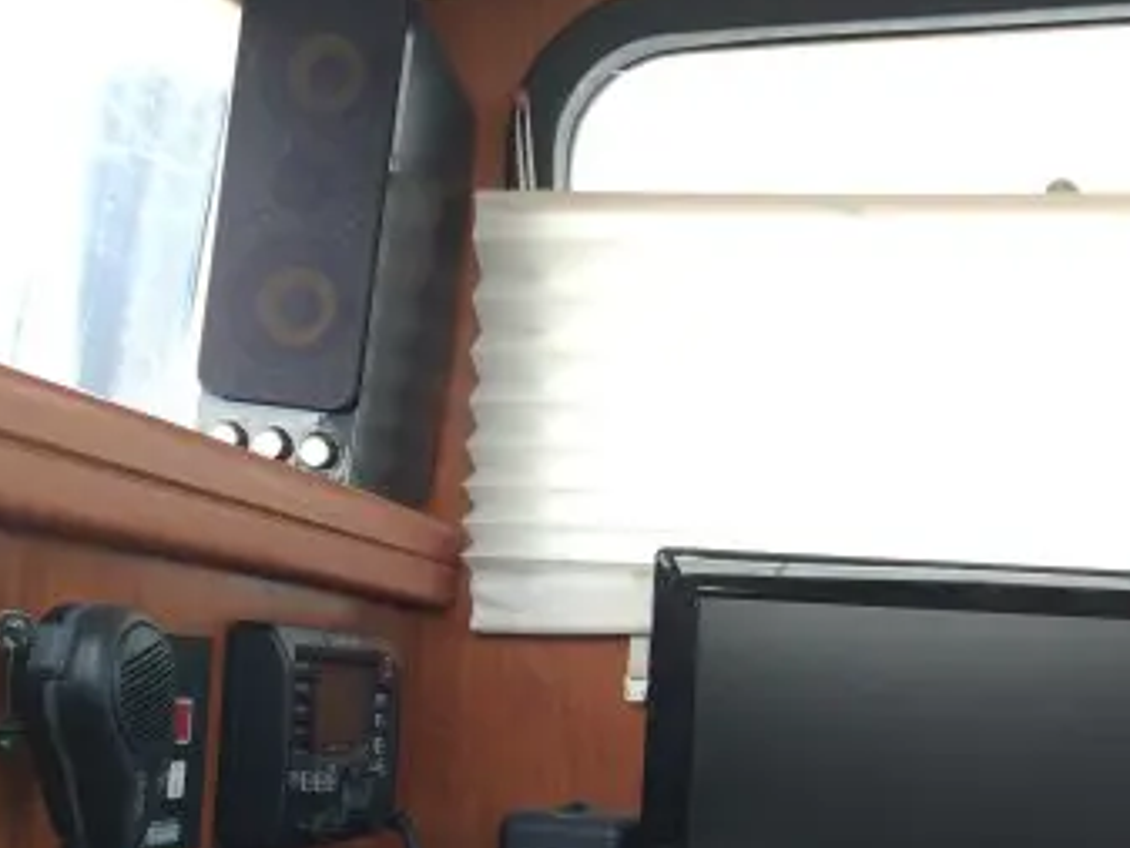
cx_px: 979
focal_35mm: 57
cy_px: 687
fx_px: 1861
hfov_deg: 32.4
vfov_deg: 25.2
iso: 50
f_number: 2.2
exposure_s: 1/120
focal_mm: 4.12
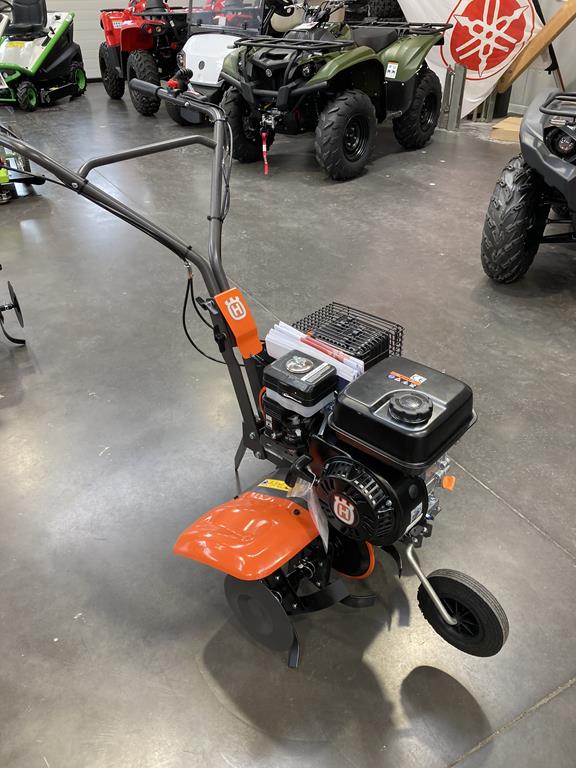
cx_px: 288
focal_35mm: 28
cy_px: 384
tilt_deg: -31.1
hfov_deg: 49.7
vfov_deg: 63.4
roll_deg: +1.8
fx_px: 621
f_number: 1.8
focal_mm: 3.99
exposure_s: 1/50
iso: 80
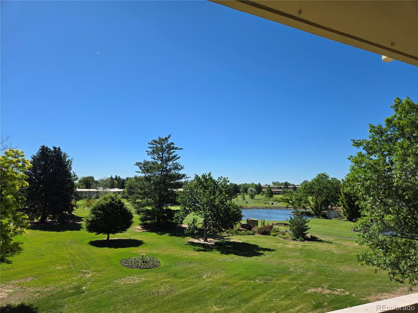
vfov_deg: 58.9
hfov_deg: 73.9
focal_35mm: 23
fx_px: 278
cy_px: 156
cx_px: 209
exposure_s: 1/2240
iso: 25
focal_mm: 5.4
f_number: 1.8
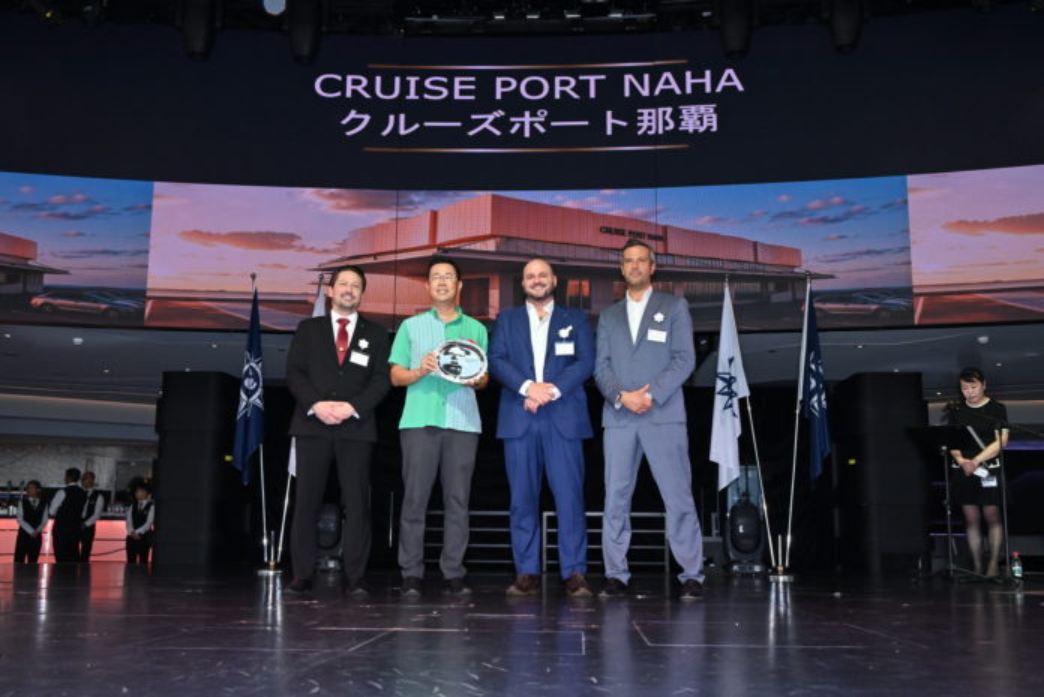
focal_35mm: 39
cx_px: 522
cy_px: 348
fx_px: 1132
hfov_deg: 49.5
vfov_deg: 34.3
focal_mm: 39
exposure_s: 1/160
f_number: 11
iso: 1250
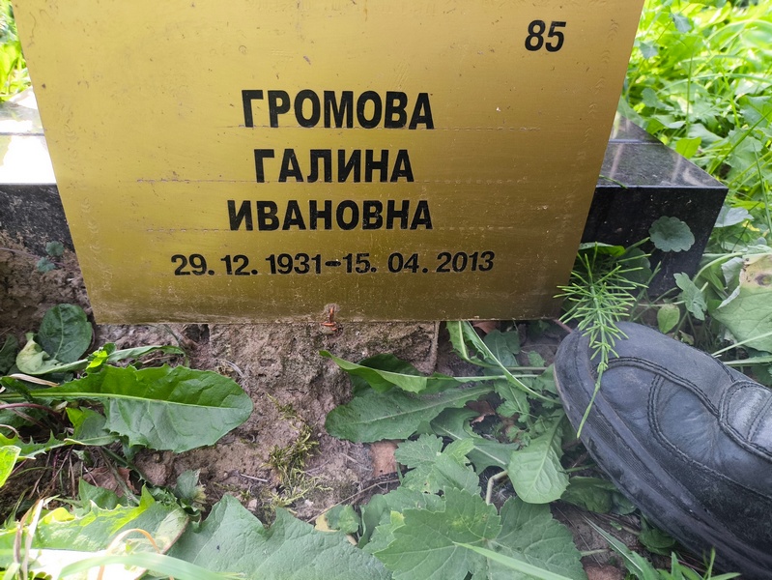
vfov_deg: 54.9
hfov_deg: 69.4
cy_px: 290
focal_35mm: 25
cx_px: 386
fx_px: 558
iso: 50
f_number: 1.7
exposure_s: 1/143
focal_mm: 4.71
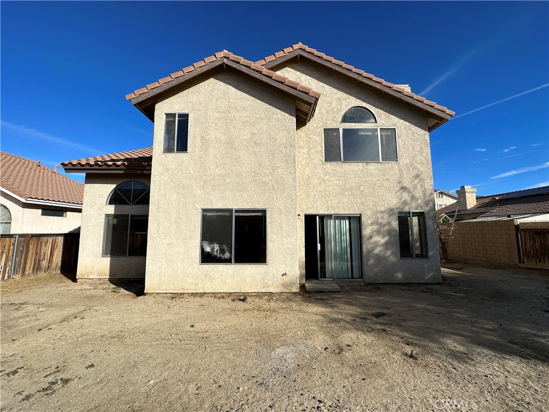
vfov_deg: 85.7
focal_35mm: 14
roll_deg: -0.4
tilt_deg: +5.9
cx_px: 274
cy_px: 206
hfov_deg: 102.1
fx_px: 222
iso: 50
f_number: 2.2
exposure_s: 1/3300
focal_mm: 2.22
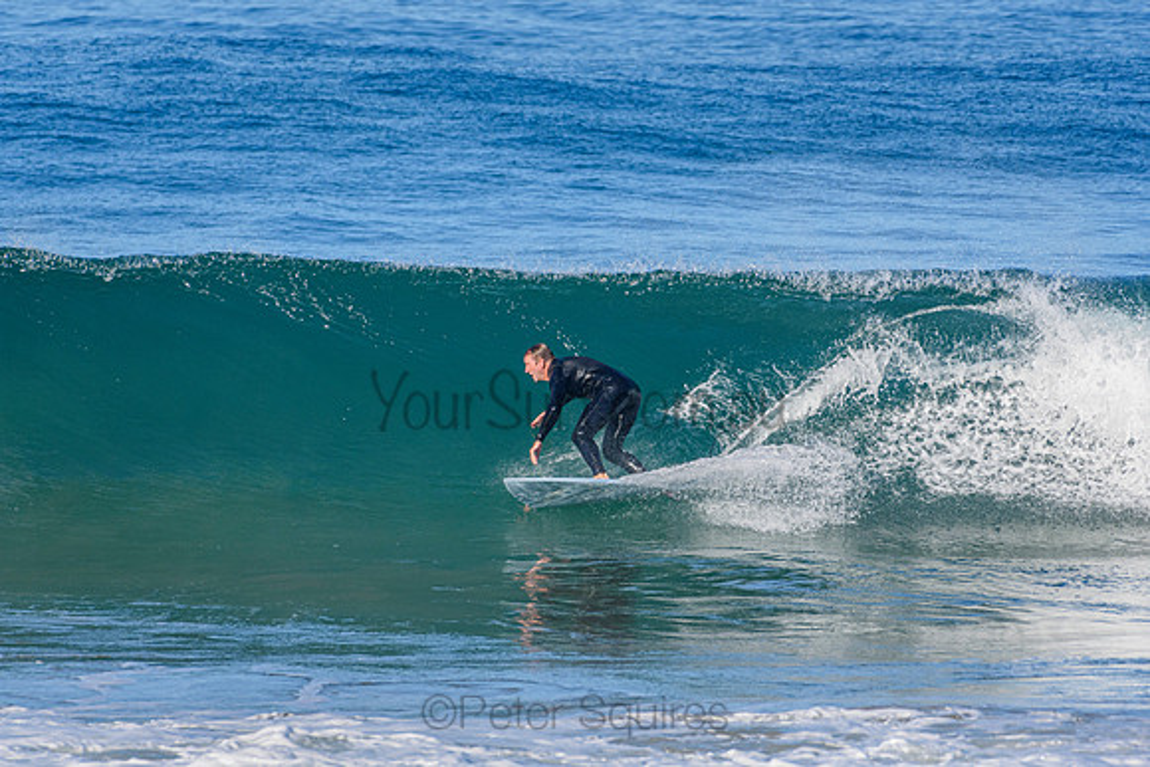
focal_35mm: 750
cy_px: 384
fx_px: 23963
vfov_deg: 1.8
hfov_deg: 2.7
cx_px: 575
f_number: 5.6
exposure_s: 1/2000
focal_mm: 500
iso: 400
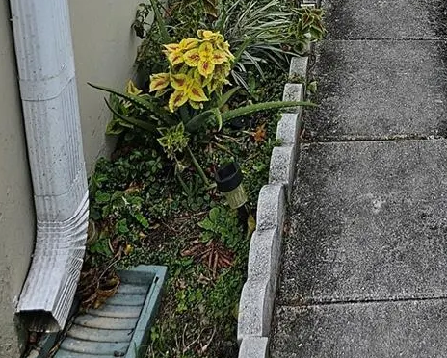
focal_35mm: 58
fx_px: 768
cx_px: 385
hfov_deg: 31.2
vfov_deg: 21.1
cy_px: -215
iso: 20
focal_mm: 6.3
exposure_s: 1/458
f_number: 1.7
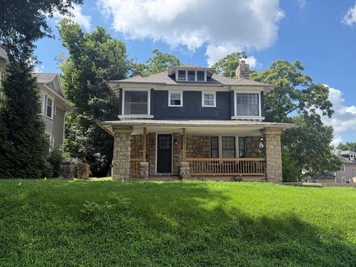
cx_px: 184
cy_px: 136
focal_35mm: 25
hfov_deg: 69.4
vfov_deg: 54.9
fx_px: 257
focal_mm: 6.76
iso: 100
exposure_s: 1/3145
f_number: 1.78
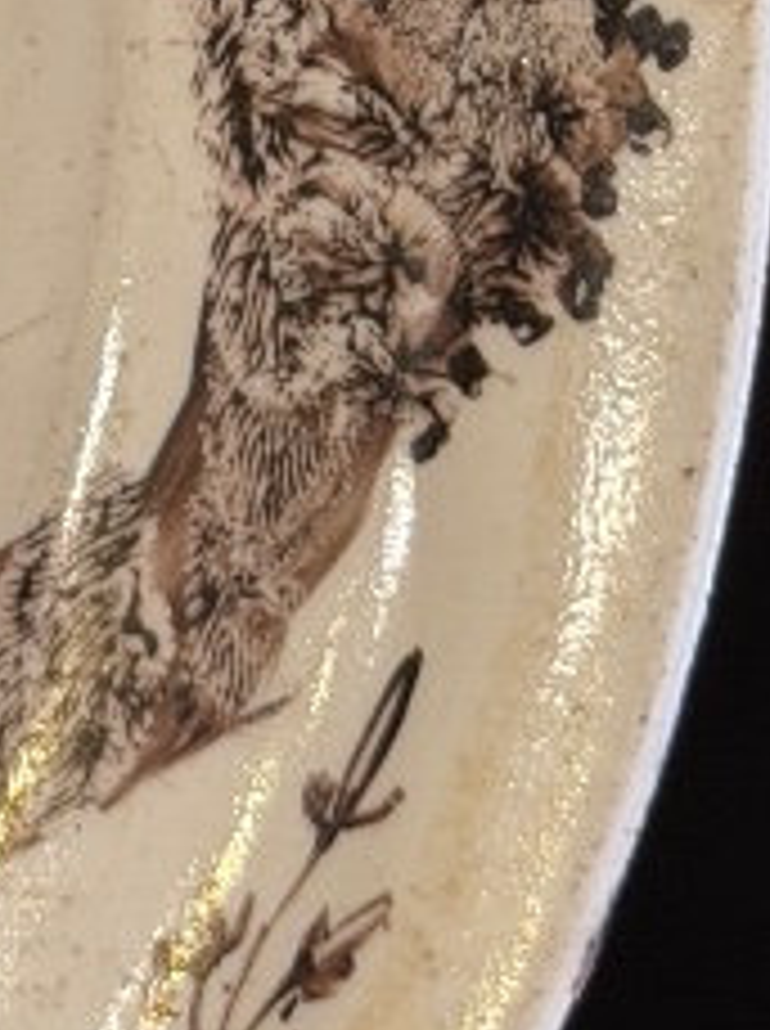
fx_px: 7495
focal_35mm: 252
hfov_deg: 5.8
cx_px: -482
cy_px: -40
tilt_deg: -14.6
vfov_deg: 7.8
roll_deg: +0.1
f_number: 1.78
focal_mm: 6.76
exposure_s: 1/50
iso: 125
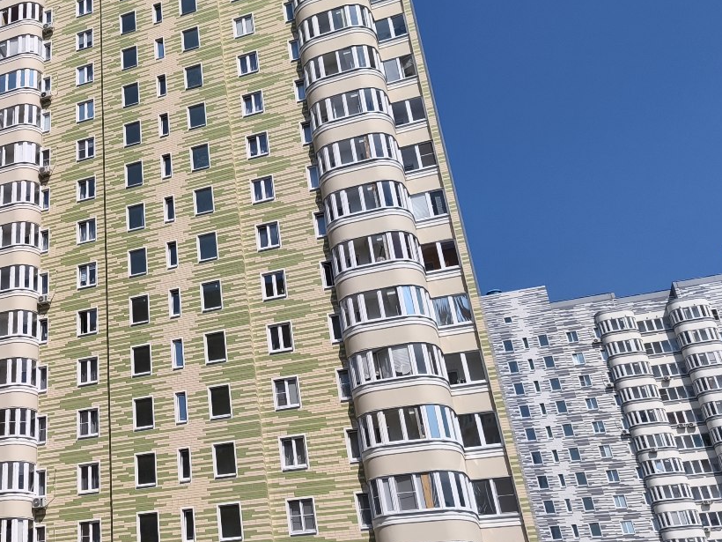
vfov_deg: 33.5
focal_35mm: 43
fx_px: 897
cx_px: 64
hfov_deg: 40.3
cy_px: 228
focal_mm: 5.35
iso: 80
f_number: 1.7
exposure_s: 1/3918
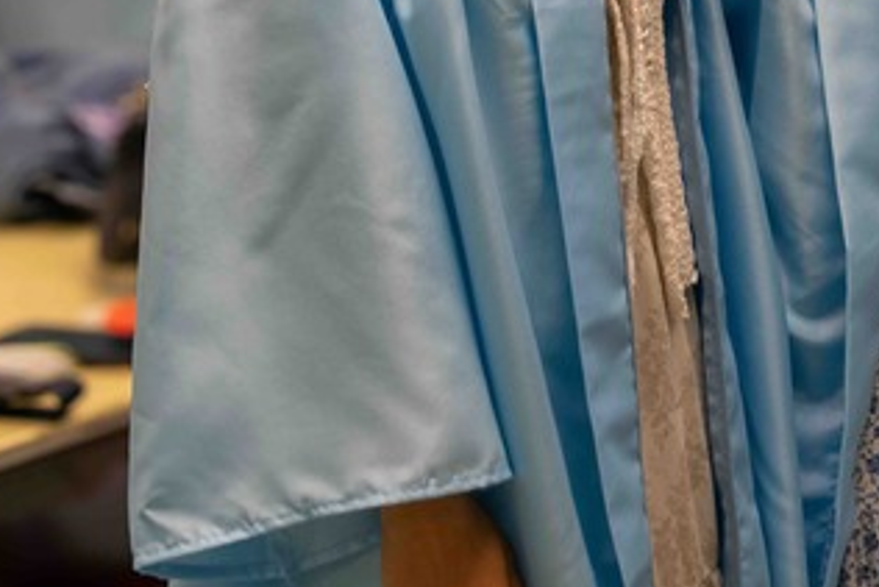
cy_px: -288
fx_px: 3957
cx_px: 1338
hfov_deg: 12.1
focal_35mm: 162
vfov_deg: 8.3
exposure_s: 1/160
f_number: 4
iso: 640
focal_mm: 50
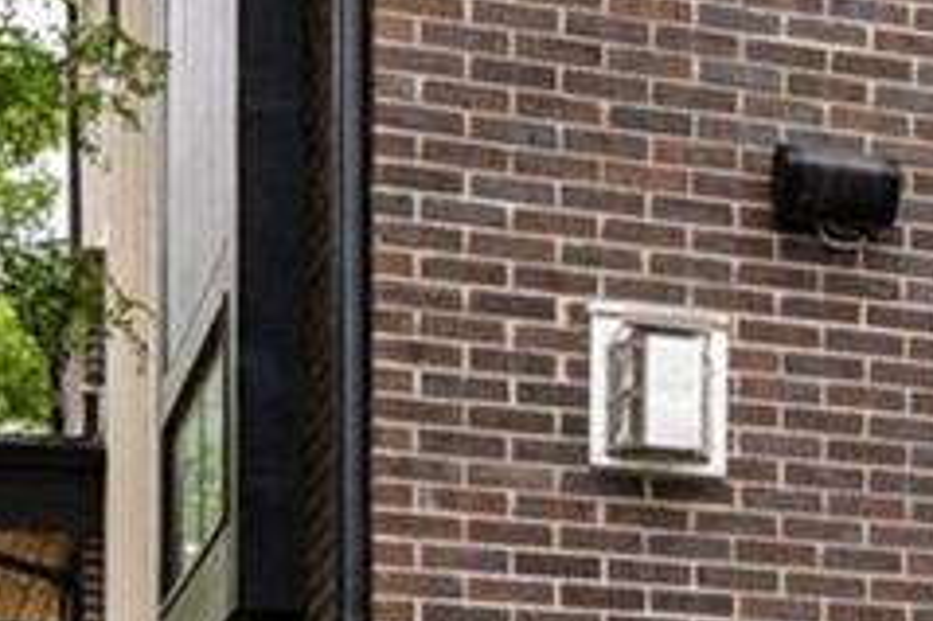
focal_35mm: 154
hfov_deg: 11.5
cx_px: 2104
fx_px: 3988
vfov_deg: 8.9
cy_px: 125
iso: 400
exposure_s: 1/640
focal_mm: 23
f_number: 8
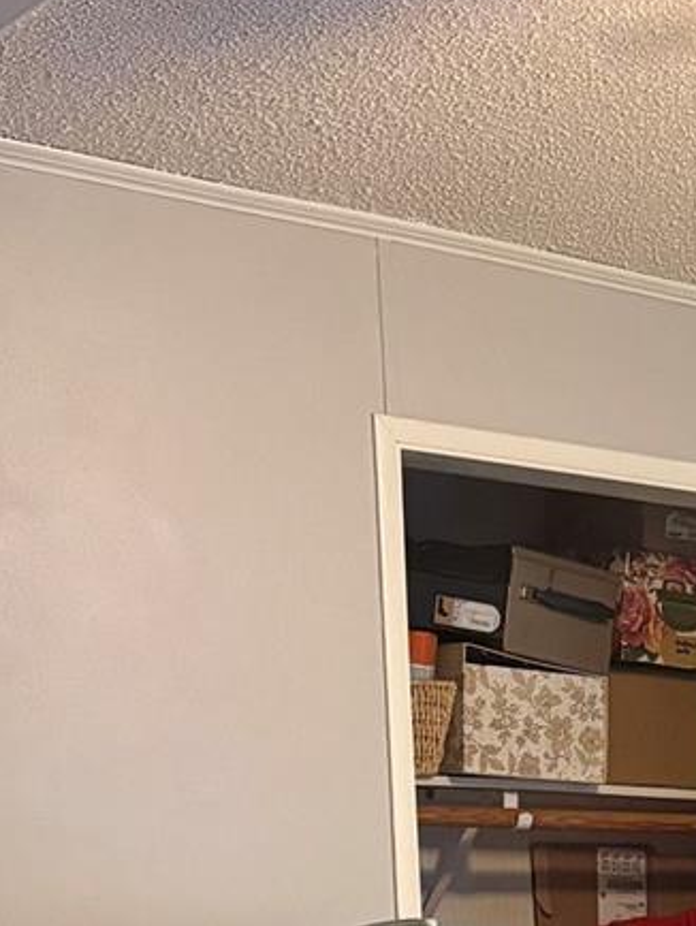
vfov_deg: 19.2
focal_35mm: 92
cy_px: 1304
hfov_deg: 15.0
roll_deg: -0.1
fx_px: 2464
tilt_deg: -7.5
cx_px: 1023
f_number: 1.6
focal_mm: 5.96
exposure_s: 1/60
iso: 500
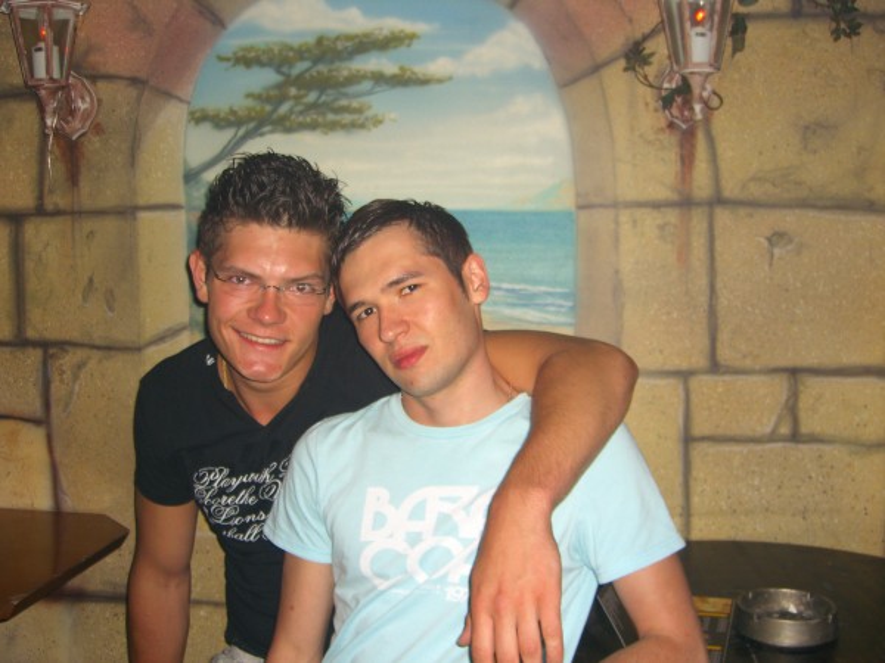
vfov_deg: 37.7
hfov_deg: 49.0
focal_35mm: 38
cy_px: 332
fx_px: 972
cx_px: 442
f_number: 2.8
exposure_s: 1/60
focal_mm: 7.9
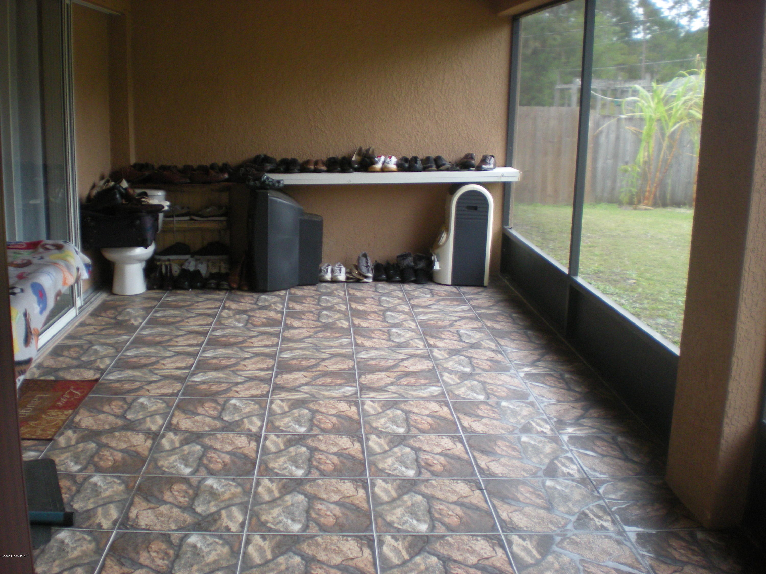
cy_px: 287
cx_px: 383
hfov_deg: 49.0
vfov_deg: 37.7
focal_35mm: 38
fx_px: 841
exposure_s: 1/44.1
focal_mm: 6.3
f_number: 3.1
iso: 200
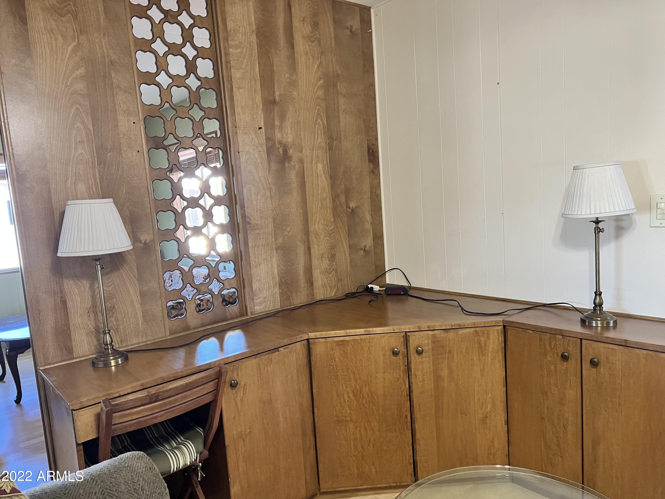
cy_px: 250
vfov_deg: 53.1
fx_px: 499
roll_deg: +4.1
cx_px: 332
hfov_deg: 67.3
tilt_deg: -6.7
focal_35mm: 26
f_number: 1.5
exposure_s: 1/60
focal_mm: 5.7
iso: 125
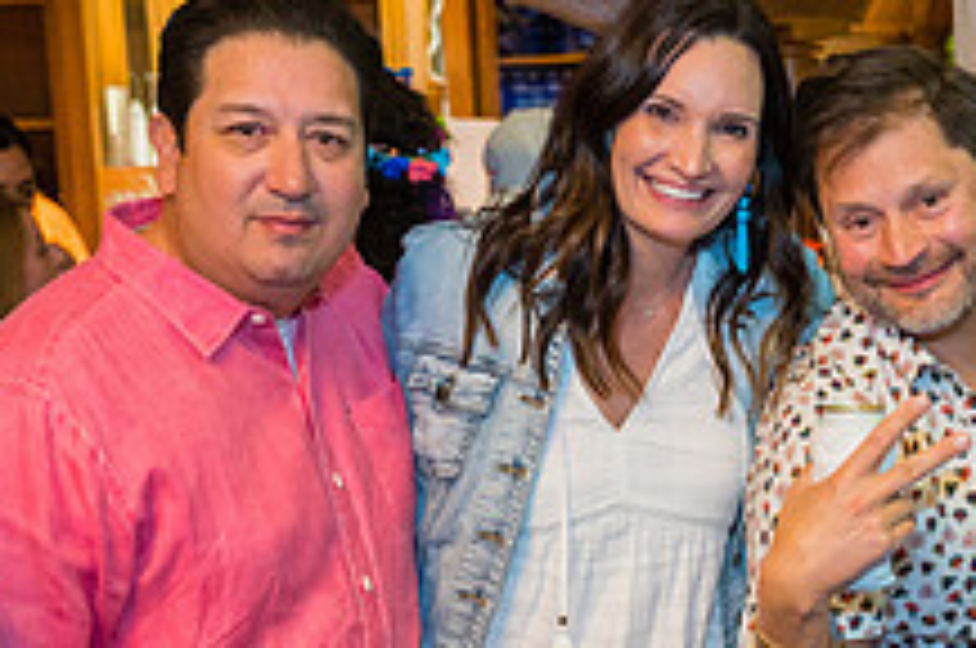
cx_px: 882
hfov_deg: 22.8
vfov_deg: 15.6
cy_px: 472
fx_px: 2355
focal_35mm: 87
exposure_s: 1/125
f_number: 2.8
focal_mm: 32.5
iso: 2500
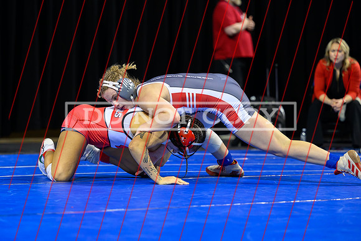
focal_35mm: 156
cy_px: 124
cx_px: 171
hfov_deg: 13.2
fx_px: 1561
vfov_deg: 8.8
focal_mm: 125
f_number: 2.8
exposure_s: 1/800
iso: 2000
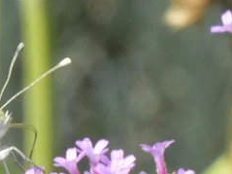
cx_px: -52
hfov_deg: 2.0
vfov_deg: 1.5
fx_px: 6665
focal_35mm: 995
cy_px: 203
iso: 160
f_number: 7.1
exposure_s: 1/80
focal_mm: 66.7
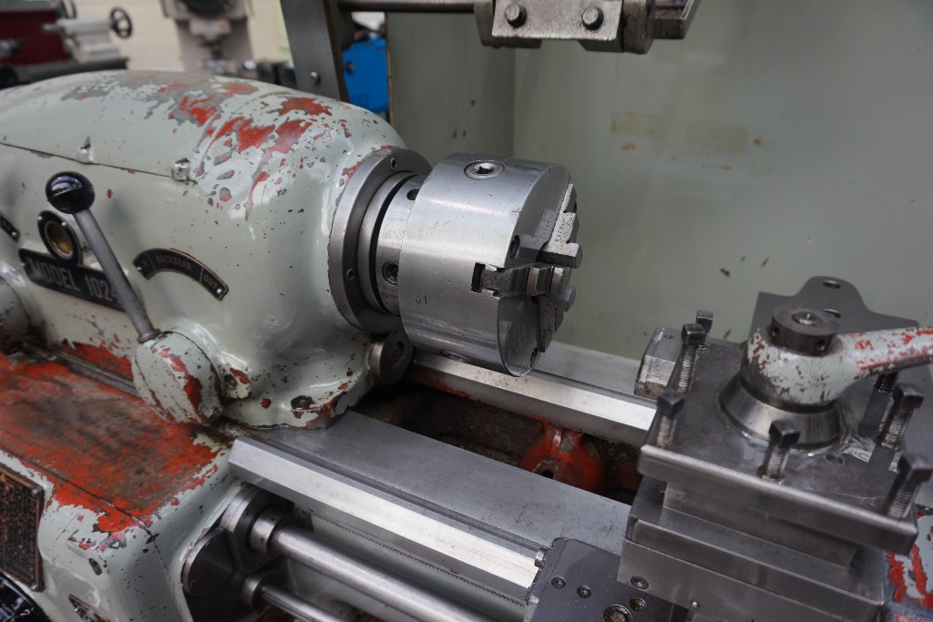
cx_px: 466
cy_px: 311
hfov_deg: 73.7
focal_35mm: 24
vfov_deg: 53.1
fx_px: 622
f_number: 4
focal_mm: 16
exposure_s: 1/60
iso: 250
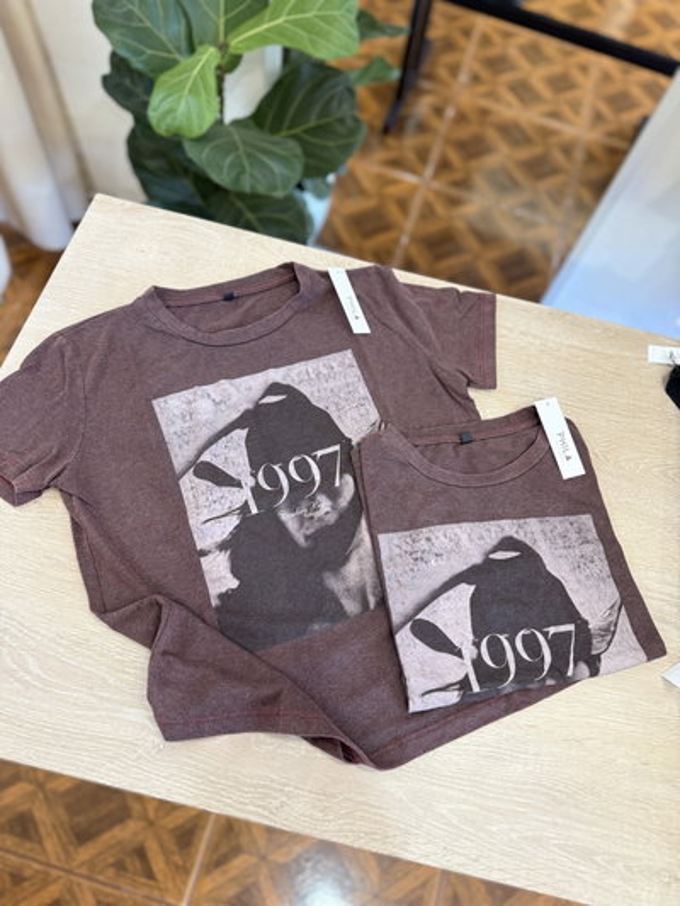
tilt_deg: -64.1
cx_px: 340
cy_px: 453
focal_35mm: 24
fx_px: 628
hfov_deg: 56.8
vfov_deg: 71.6
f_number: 1.78
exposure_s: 1/50
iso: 125
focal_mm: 6.76
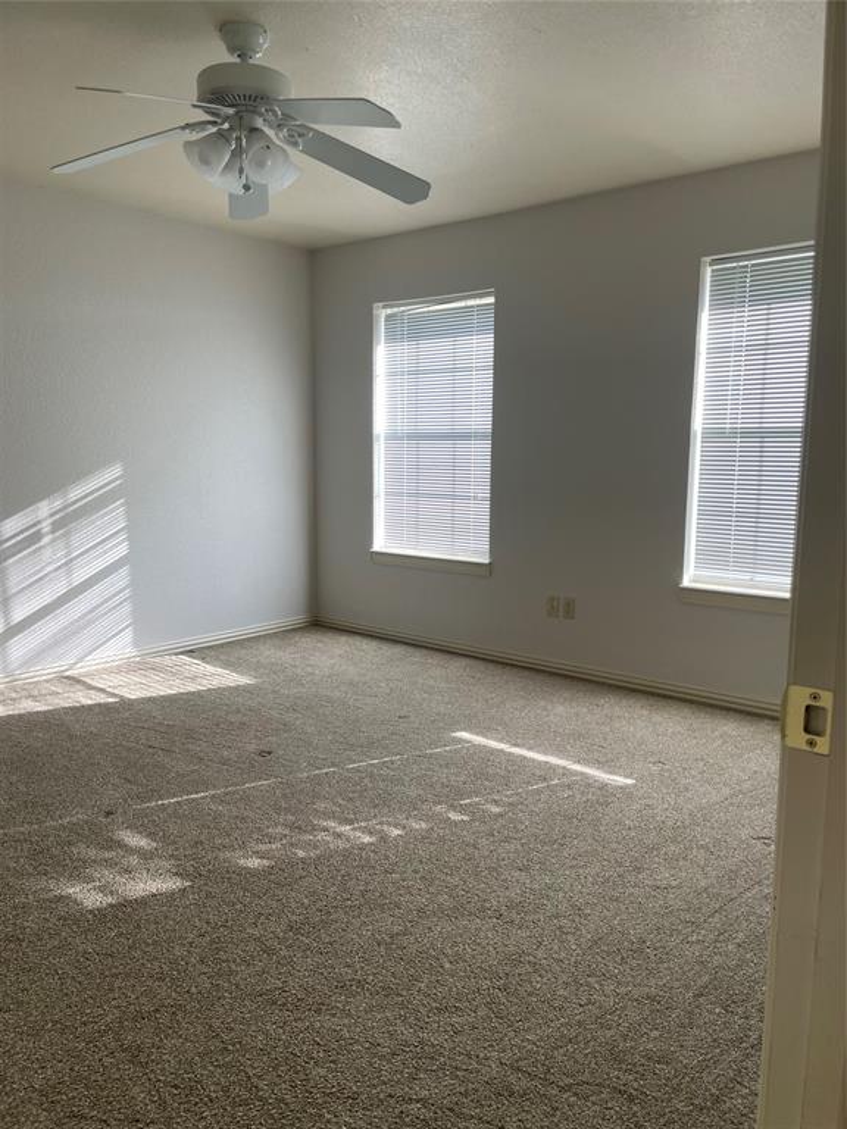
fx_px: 848
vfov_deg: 67.3
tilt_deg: -9.4
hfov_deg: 53.1
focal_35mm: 26
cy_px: 564
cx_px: 424
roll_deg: -0.2
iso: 50
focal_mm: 4.2
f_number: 1.6
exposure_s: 1/121
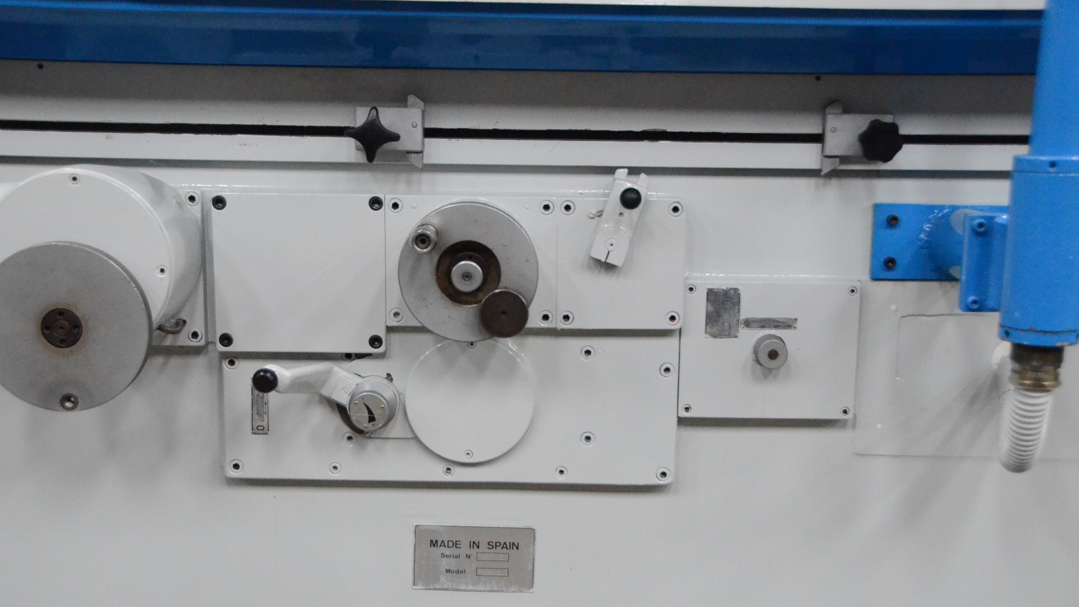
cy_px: 328
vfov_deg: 24.2
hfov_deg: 41.7
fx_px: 1417
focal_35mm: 50
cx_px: 533
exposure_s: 1/640
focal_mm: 31
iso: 6400
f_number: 4
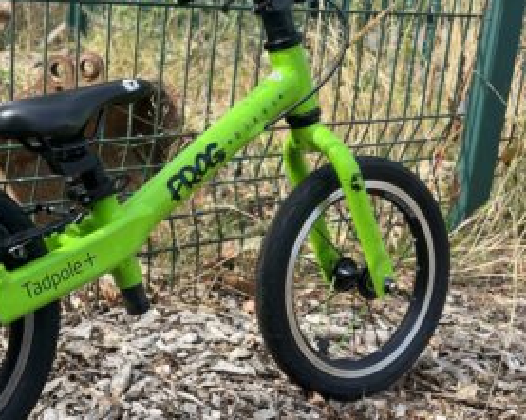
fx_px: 684
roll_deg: -1.1
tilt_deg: -15.3
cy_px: 200
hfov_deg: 39.8
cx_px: 82
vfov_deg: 34.1
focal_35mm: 44
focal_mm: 5.1
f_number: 1.6
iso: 50
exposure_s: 1/983
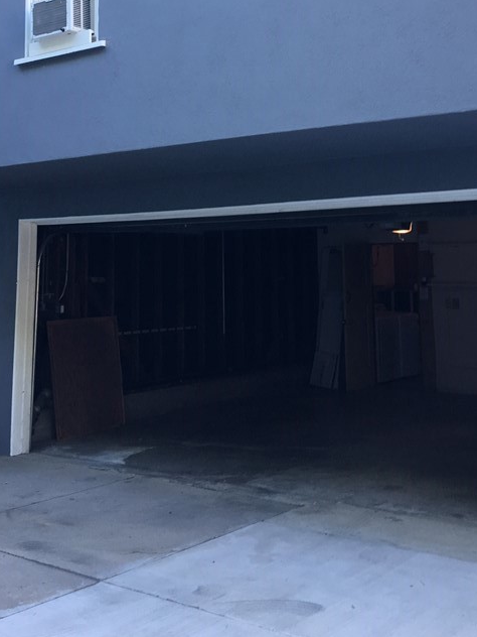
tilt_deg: +9.3
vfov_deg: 39.3
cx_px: 249
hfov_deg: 30.9
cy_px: 156
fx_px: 864
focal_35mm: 47
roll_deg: -0.1
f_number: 2.2
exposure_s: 1/60
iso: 32
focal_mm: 4.15
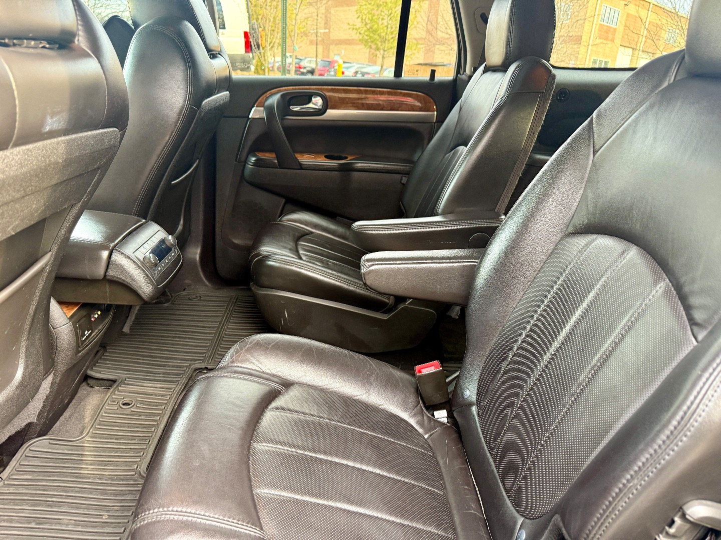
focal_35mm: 24
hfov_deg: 71.6
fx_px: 500
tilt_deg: -18.9
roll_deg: -3.5
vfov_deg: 56.8
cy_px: 270
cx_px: 360
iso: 250
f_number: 1.78
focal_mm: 6.76
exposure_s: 1/60
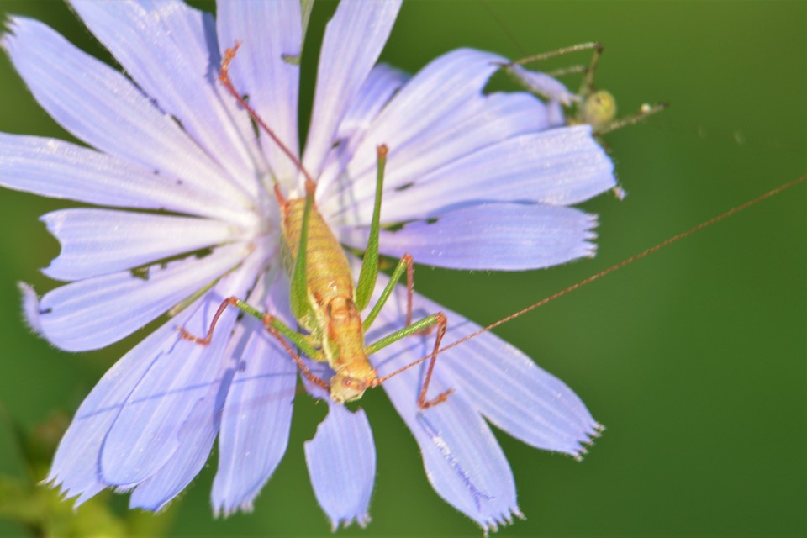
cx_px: 404
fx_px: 7397
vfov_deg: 4.2
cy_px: 269
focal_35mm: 330
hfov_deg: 6.2
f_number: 8
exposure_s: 1/125
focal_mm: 220
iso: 400
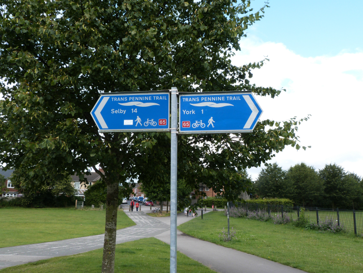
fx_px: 357
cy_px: 136
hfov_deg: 53.9
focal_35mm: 34
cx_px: 182
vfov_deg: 41.8
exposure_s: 1/200
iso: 100
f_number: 4.5
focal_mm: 6.1
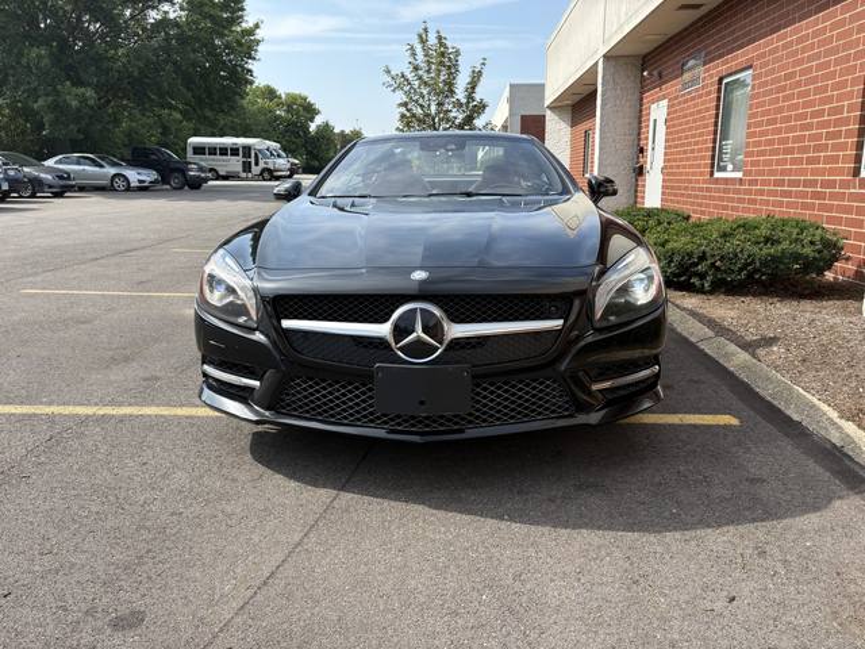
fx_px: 650
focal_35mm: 26
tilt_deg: -9.2
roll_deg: -1.3
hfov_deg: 67.3
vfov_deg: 53.1
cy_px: 324
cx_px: 432
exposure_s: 1/1550
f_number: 1.6
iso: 50
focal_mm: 5.96
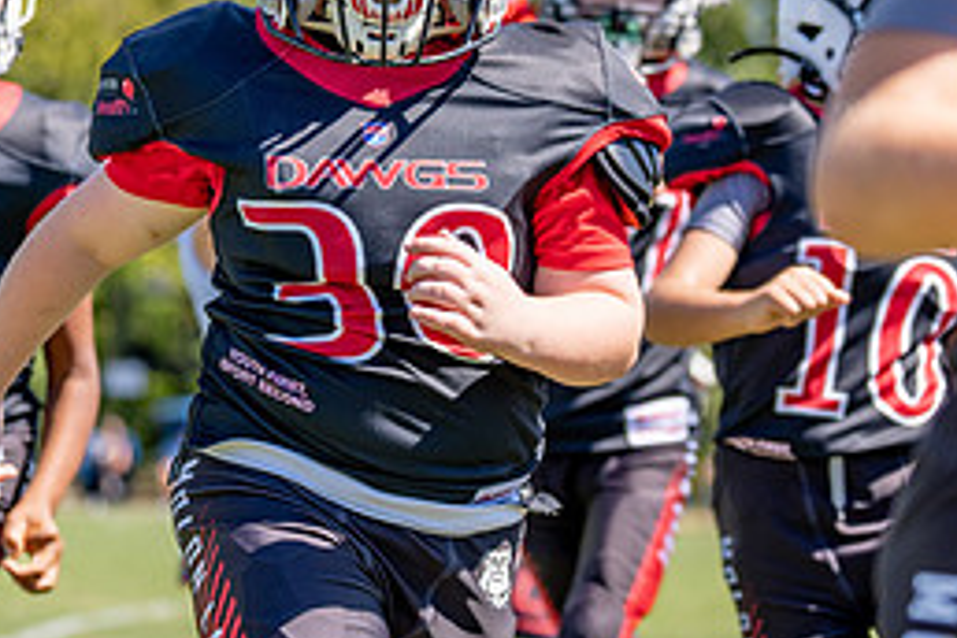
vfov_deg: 8.7
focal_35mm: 158
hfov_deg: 13.0
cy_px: 284
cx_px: 542
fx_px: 4200
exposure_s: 1/1250
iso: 100
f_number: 2.8
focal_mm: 70
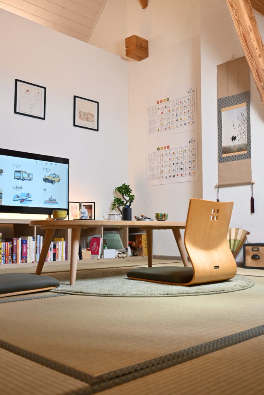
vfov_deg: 53.1
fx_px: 396
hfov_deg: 36.9
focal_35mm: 36
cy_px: 198
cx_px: 132
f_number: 4
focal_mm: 24
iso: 640
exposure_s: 1/100
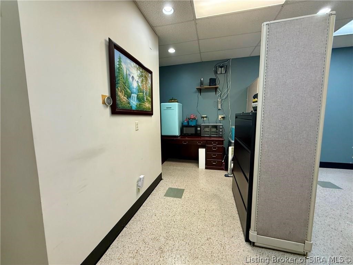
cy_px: 132
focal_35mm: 14
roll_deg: +0.7
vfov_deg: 85.7
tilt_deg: -5.4
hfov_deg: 102.1
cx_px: 176
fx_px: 143
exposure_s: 1/120
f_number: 2.2
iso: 320
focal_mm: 2.22
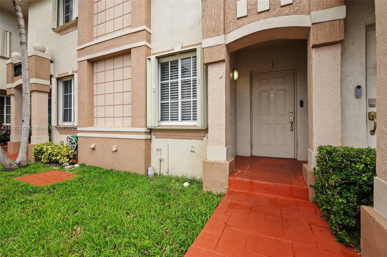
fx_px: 172
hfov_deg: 96.8
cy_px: 128
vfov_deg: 73.6
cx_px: 194
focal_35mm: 16
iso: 200
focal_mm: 16
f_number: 8
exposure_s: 1/100
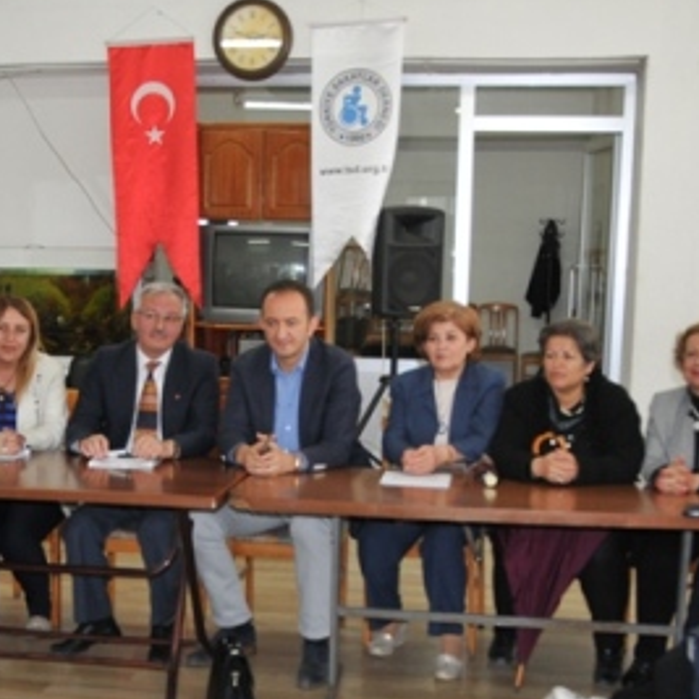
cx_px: 236
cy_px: 541
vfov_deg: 27.7
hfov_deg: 28.0
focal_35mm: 61
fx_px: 1394
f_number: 3.5
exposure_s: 1/60
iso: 400
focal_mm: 20
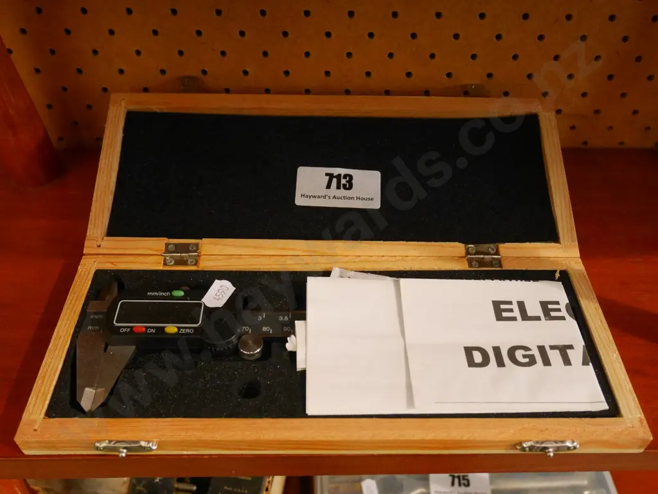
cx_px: 329
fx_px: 609
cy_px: 247
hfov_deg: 56.8
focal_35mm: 32
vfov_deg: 44.2
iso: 3200
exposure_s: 1/60
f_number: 4
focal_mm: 16
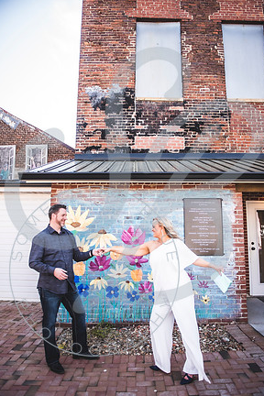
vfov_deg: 71.5
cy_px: 202
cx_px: 136
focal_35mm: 25
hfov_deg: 51.3
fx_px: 275
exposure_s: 1/400
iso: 100
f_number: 2.8
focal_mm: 24
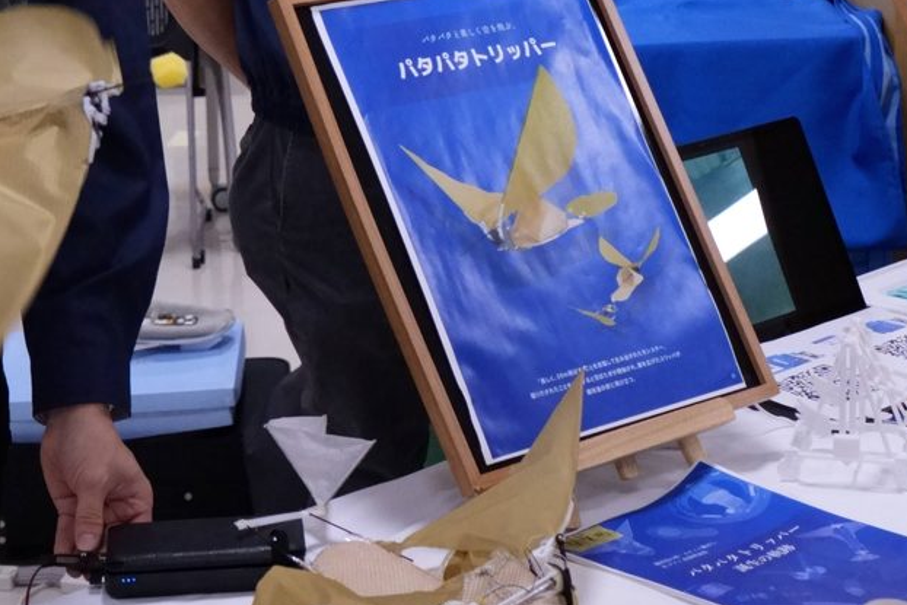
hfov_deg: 21.7
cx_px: 529
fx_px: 2369
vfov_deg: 14.2
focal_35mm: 94
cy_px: -105
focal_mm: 39
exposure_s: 1/400
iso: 10000
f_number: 5.6
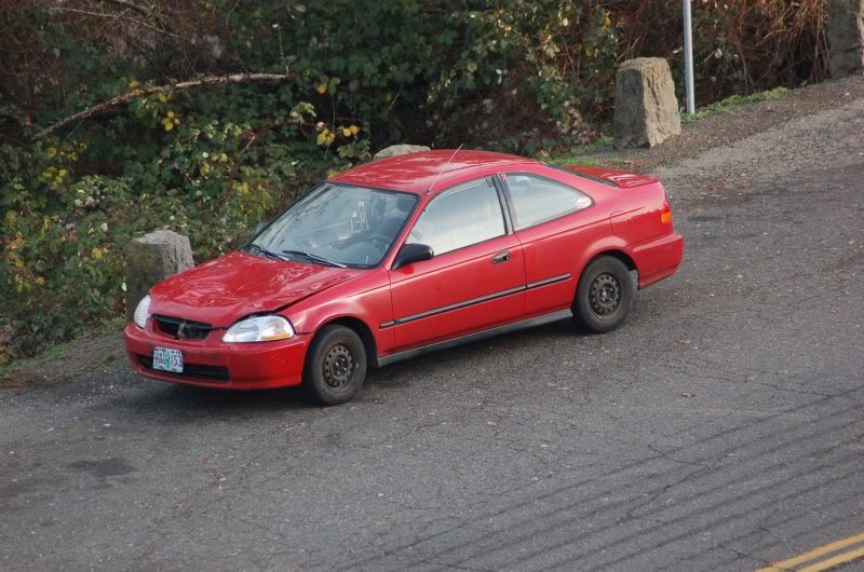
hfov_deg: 6.9
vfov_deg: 4.6
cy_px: 286
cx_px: 432
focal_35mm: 300
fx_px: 7186
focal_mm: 200
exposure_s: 1/500
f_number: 5
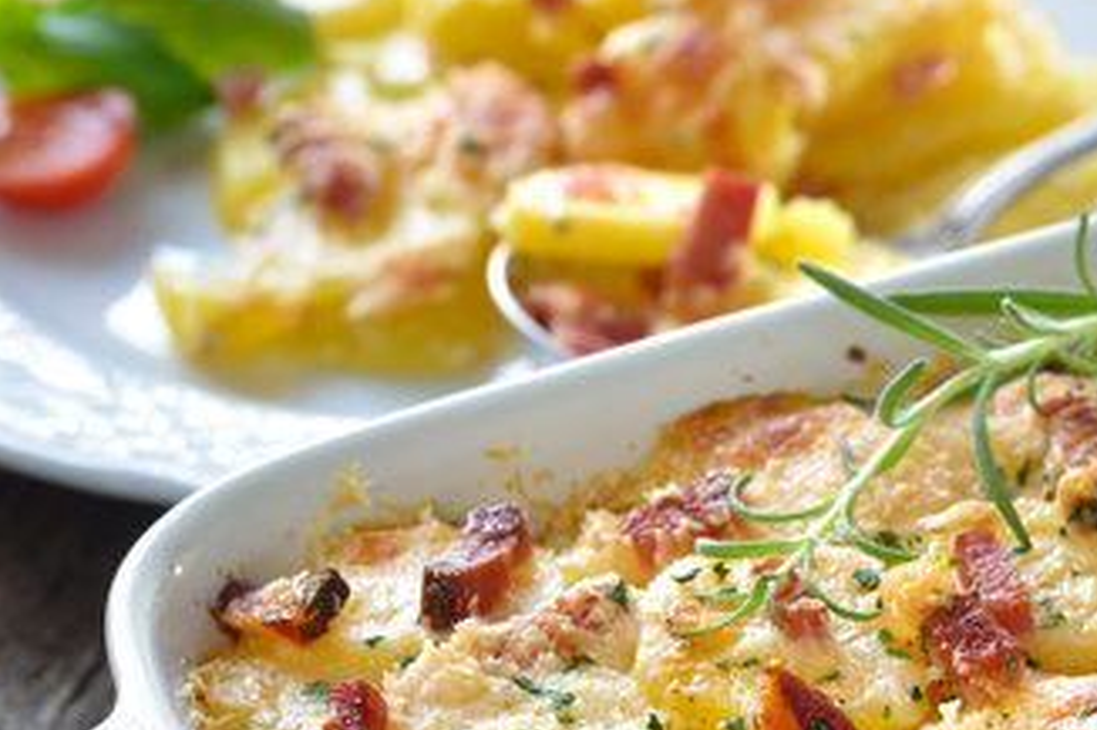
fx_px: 8314
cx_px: 1149
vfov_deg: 5.0
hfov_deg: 7.5
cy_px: 745
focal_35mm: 273
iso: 100
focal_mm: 105
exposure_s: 1/160
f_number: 9
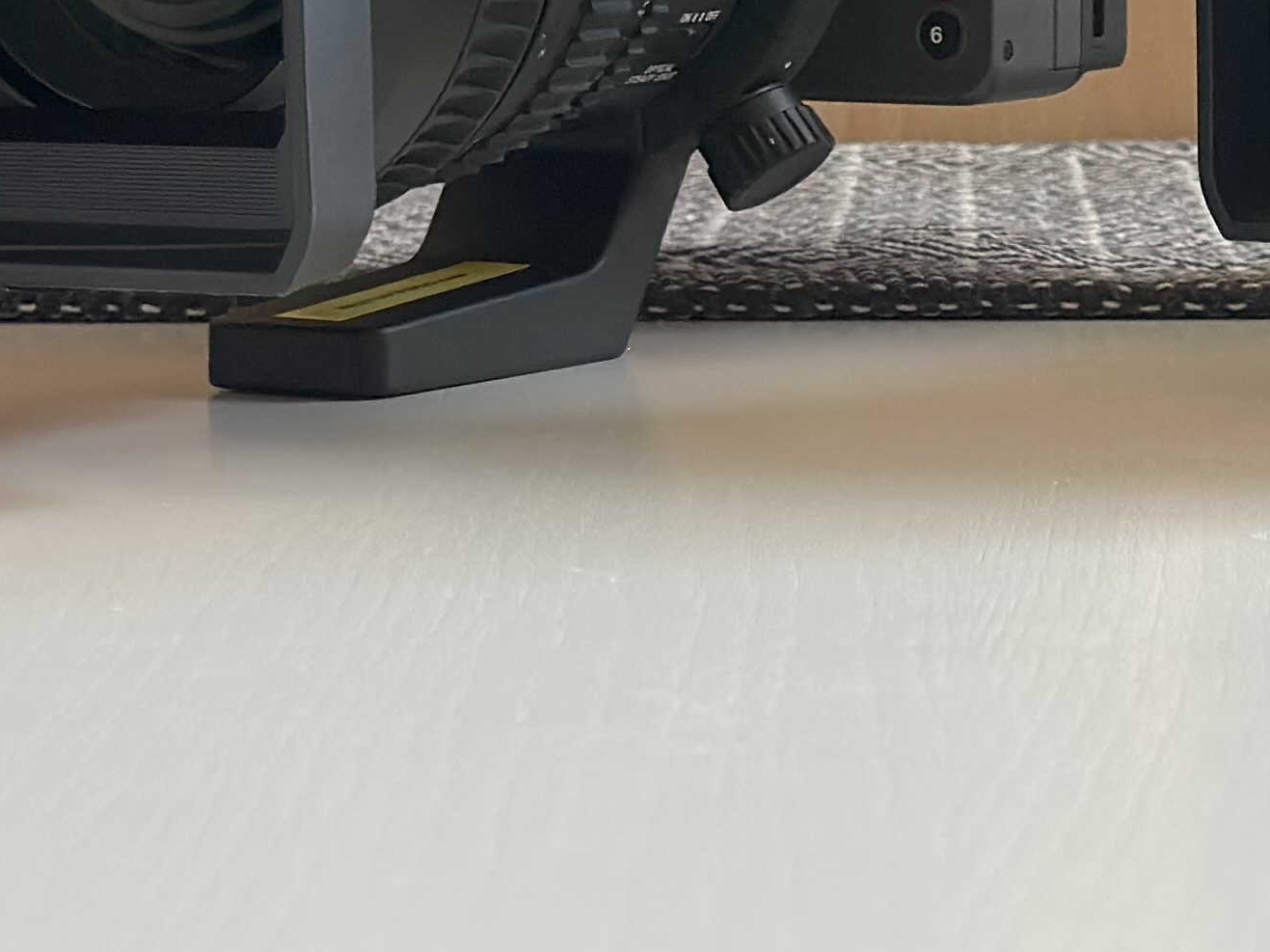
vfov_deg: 10.0
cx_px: 1024
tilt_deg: -4.3
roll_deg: -0.1
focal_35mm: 147
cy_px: 122
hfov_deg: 13.4
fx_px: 5392
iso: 200
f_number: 1.78
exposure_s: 1/60
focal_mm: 6.86
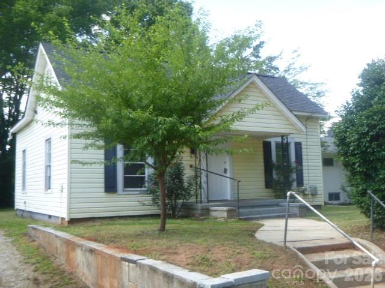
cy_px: 144
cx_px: 192
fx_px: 423
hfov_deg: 49.0
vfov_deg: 37.7
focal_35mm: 38
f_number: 4.5
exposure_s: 1/160
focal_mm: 6.8
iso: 200
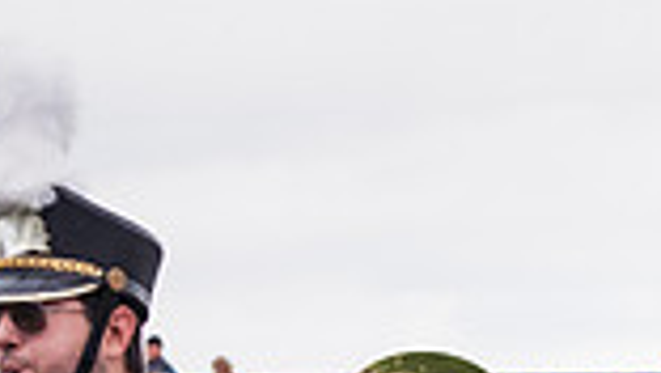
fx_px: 6981
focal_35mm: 398
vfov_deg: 3.0
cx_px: 1136
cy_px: 596
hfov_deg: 5.4
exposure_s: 1/500
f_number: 5.6
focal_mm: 102
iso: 640
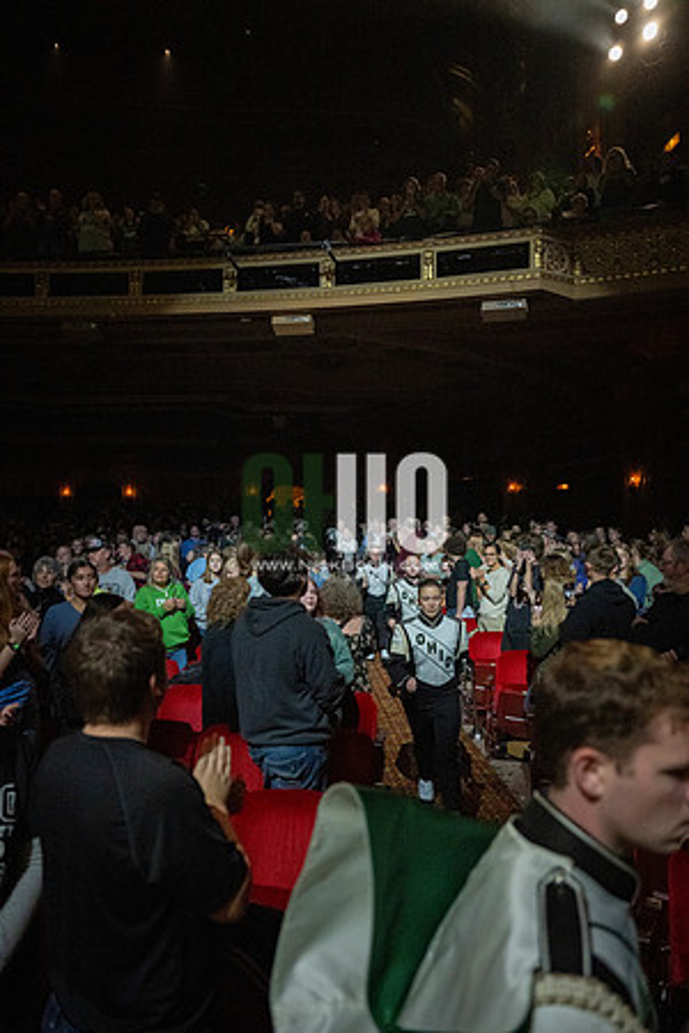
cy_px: 516
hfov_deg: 51.3
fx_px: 718
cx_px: 344
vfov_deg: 71.5
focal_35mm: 25
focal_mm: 25
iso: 12800
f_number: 2.8
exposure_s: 1/500
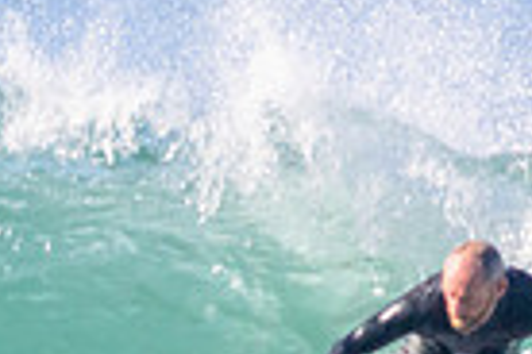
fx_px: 59993
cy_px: 555
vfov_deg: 0.3
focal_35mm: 4060
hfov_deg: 0.5
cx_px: -63
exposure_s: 1/2000
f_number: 11
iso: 2200
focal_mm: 800
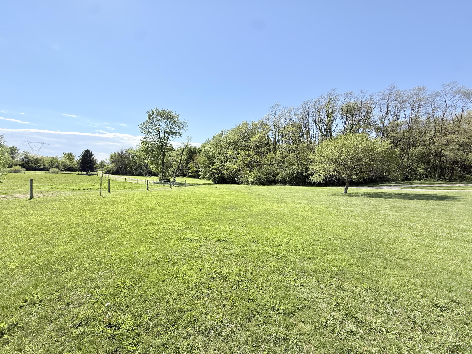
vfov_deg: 85.7
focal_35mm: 14
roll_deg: -2.8
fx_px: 191
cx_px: 236
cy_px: 177
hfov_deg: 102.1
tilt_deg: -0.8
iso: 64
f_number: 2.2
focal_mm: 2.22
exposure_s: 1/2237
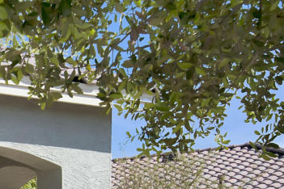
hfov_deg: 19.3
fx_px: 726
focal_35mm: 92
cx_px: -143
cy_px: 298
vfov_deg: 13.8
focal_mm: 28
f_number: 6.3
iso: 800
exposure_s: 1/3200
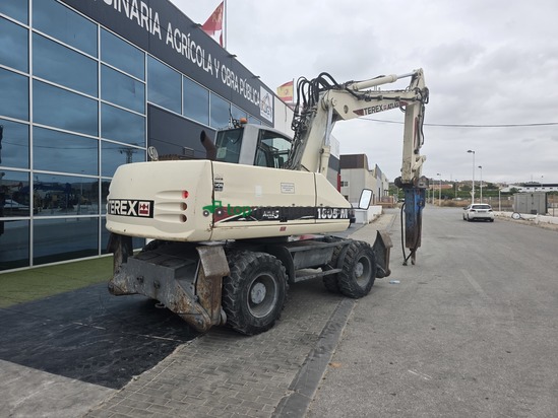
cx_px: 279
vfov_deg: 58.9
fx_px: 371
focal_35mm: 23
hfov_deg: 73.9
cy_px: 209
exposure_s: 1/2423
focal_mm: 6.3
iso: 80
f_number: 1.7
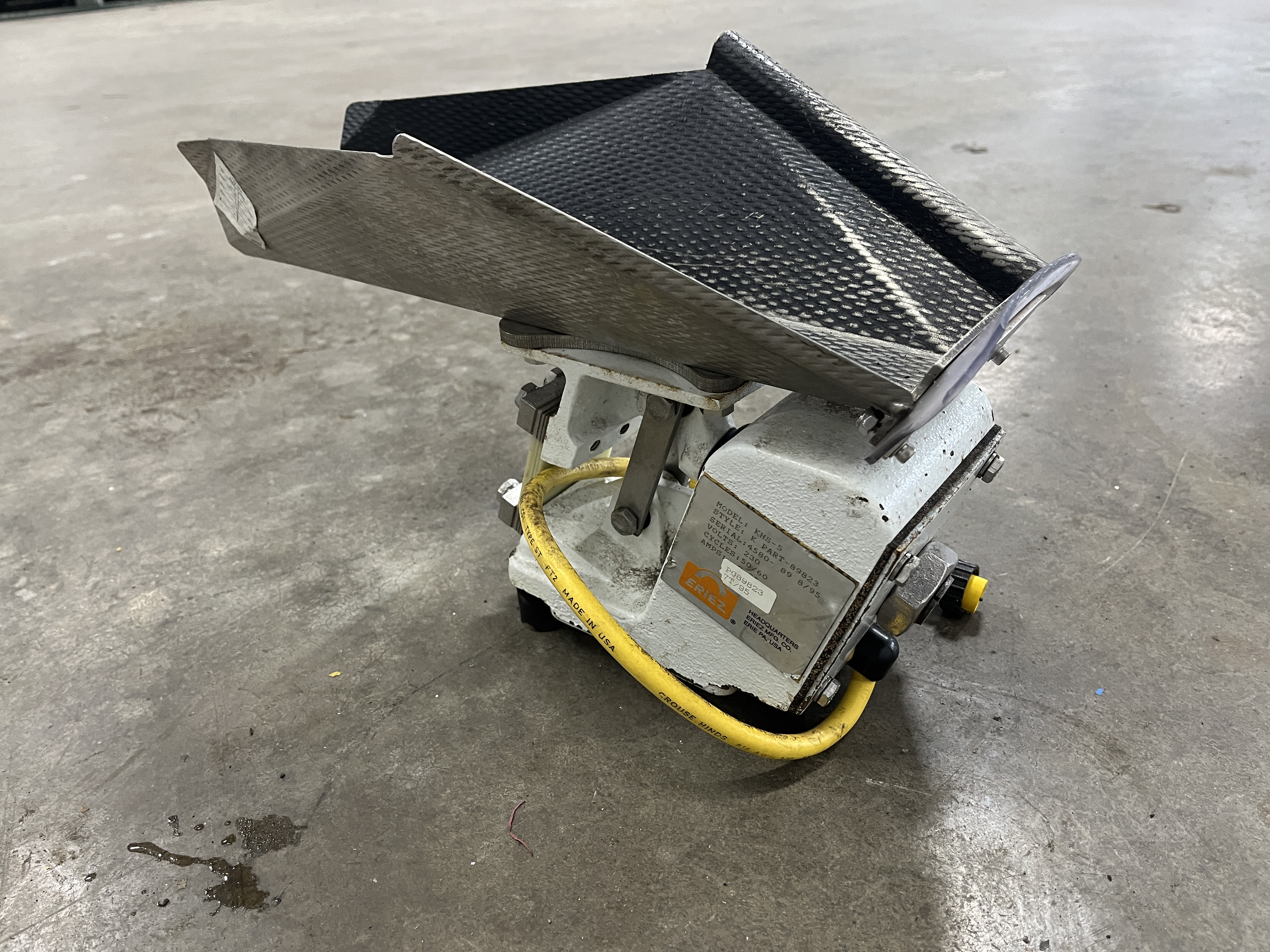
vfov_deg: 53.1
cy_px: 476
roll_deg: +3.9
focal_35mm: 26
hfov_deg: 67.3
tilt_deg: -31.0
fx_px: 954
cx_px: 635
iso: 200
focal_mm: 5.1
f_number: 1.6
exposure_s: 1/60
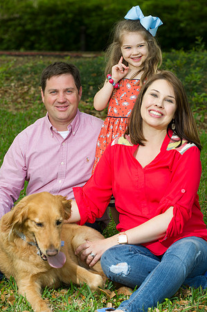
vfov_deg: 17.7
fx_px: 1003
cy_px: 156
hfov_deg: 11.8
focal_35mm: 116
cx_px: 104
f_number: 5.6
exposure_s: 1/160
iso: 400
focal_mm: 116
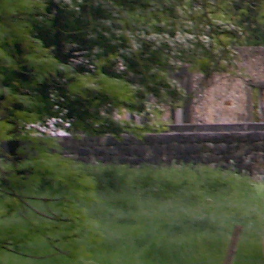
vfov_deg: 5.5
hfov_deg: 5.2
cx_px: 776
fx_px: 2744
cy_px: -72
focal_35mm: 318
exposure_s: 1/100
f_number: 4
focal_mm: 11.82
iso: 64
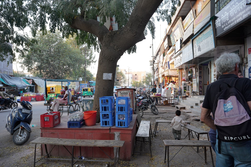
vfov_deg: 51.3
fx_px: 174
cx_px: 124
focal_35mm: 25
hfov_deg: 71.5
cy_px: 84
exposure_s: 1/100
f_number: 7.1
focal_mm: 24
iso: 800
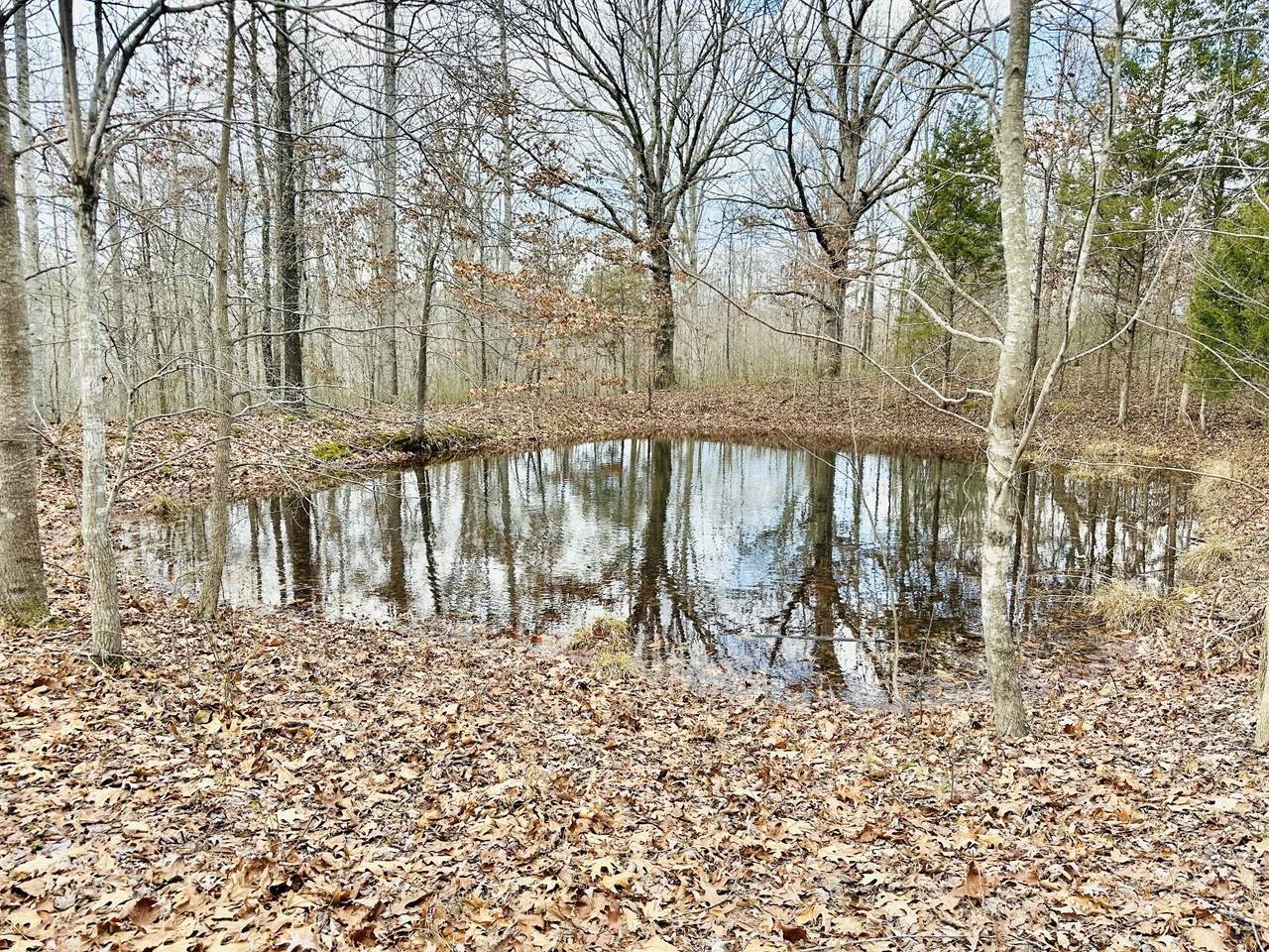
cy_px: 476
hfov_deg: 71.6
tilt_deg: -7.6
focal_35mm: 24
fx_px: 880
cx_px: 634
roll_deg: +0.0
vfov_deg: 56.8
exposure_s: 1/508
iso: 80
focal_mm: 6.86
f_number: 1.78
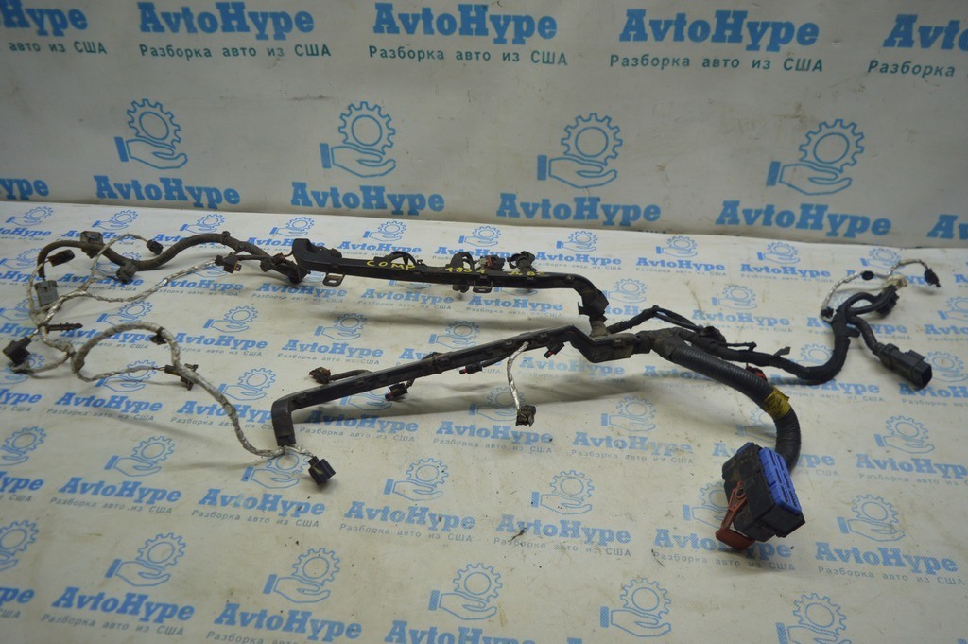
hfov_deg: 67.4
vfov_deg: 47.9
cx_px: 484
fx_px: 725
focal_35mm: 27
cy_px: 322
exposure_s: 1/125
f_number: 3.5
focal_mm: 18
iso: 400
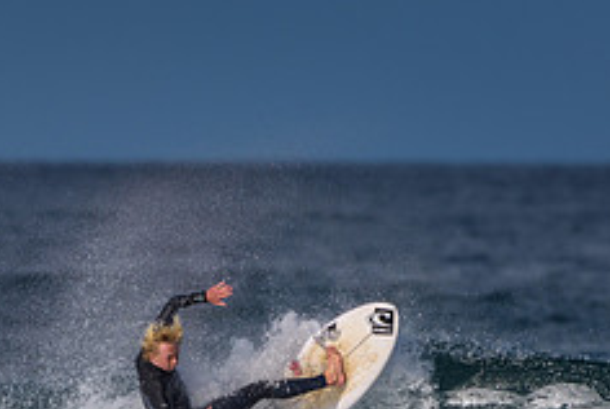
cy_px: 457
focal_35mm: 1504
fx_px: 25516
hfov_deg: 1.4
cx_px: 176
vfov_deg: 0.9
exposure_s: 1/2000
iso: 90
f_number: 5.6
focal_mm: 500
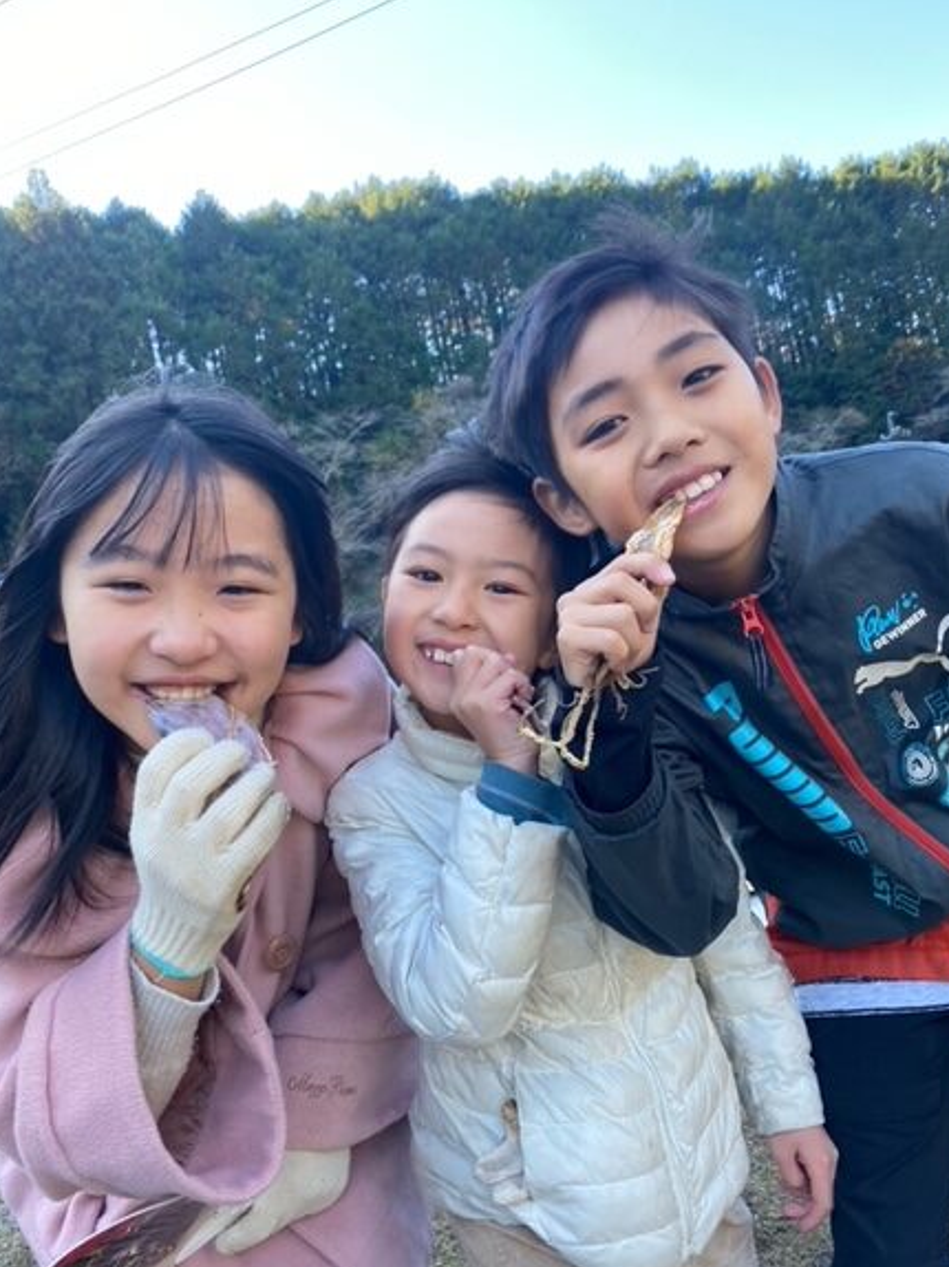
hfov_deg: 48.2
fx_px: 1061
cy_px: 667
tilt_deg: +4.0
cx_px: 446
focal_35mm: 29
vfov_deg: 61.6
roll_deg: +9.8
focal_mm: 4.25
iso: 32
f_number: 1.8
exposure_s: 1/121
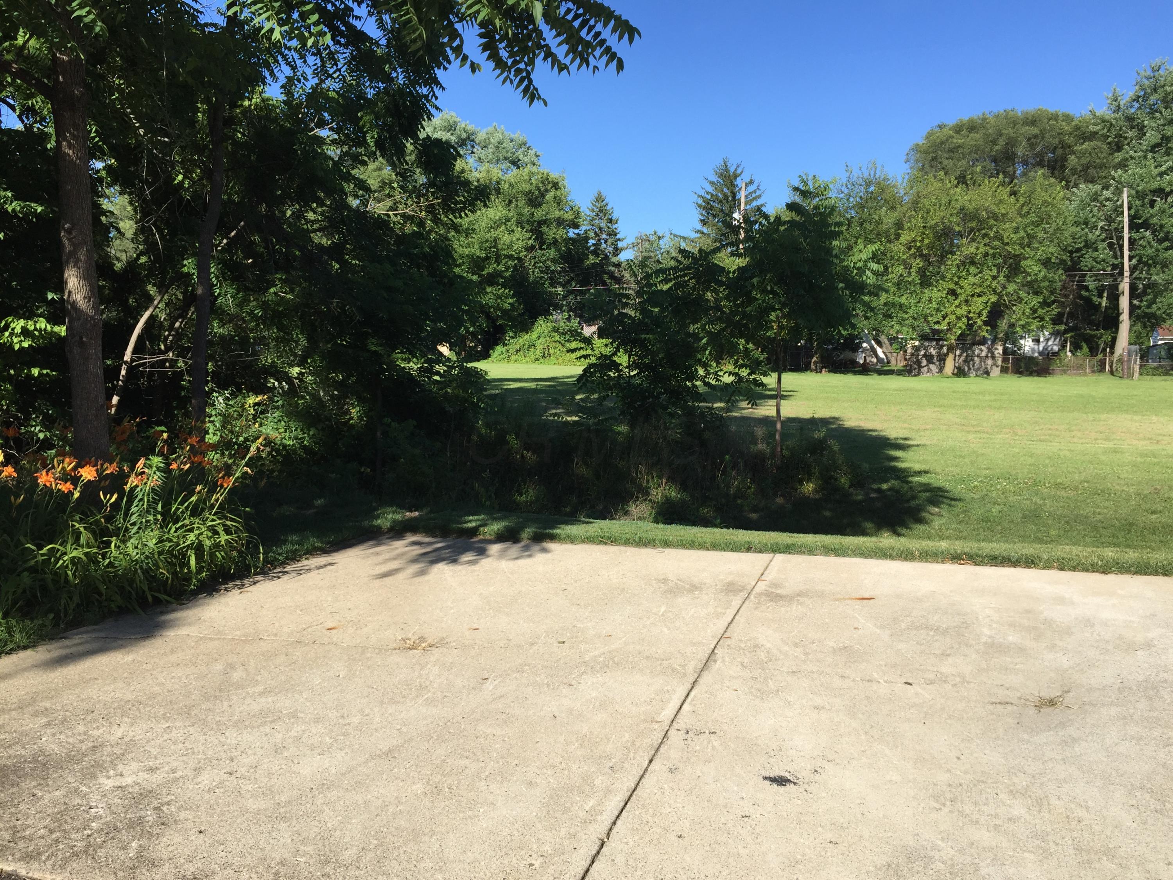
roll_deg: -1.6
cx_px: 586
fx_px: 983
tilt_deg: -7.9
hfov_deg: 61.7
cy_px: 440
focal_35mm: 29
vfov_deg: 48.2
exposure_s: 1/1319
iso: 32
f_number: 2.2
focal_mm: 4.15
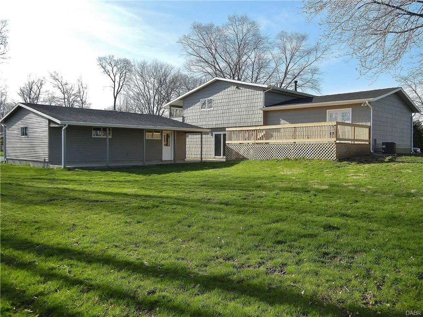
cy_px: 158
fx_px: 367
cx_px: 212
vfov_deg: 46.8
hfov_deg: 60.0
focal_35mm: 30
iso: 160
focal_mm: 5.4
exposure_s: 1/797
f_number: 3.5
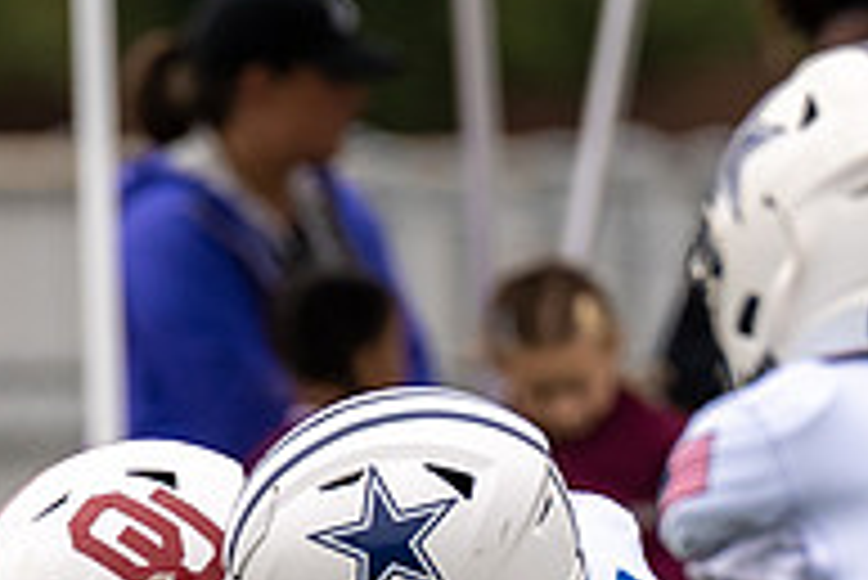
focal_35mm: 1473
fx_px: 35541
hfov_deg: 1.4
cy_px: 972
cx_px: 232
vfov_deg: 0.9
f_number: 2.8
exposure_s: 1/1250
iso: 160
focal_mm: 200
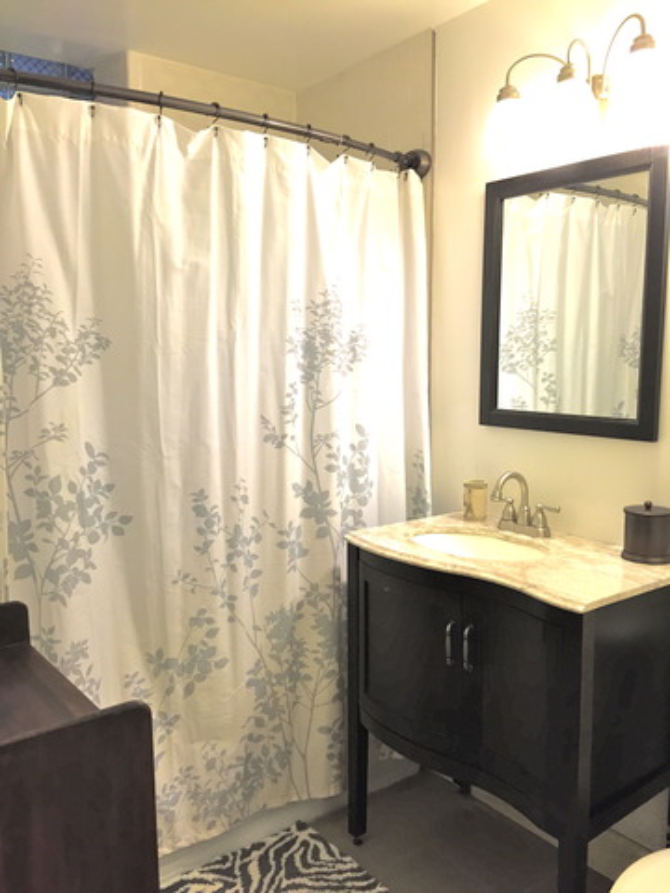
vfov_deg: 61.7
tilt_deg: -5.3
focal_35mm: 29
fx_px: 748
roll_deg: -0.4
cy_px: 446
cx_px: 335
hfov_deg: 48.2
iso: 50
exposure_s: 1/30
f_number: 2.2
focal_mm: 4.15
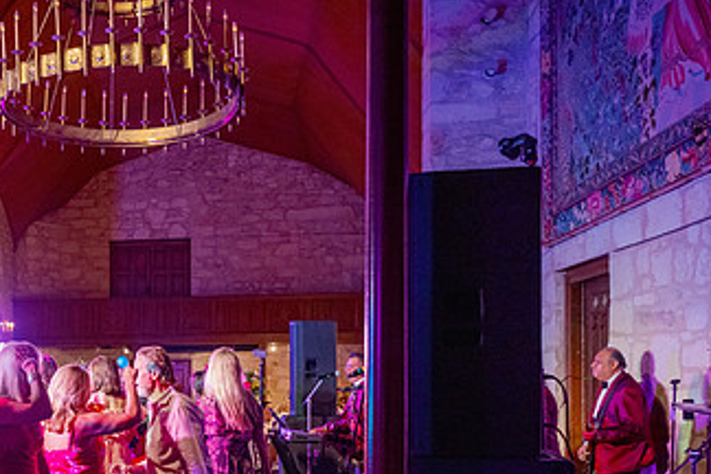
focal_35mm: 43
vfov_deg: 30.2
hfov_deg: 42.6
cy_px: 400
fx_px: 849
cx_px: 108
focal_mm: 24
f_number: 3.5
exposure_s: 1/100
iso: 2000
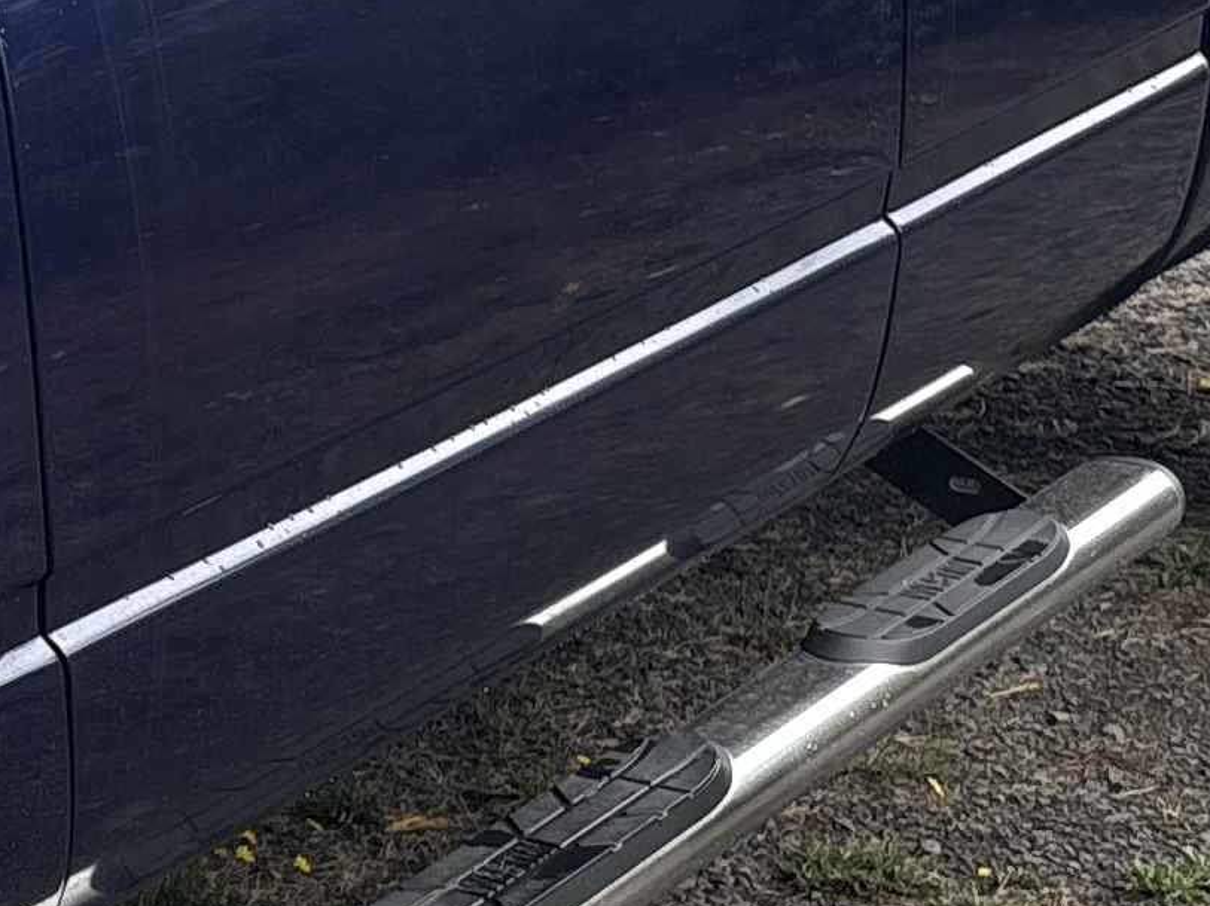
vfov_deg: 11.4
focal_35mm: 129
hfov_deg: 14.6
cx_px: -385
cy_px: 152
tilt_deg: -11.3
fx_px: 4507
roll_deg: +3.5
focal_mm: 5.96
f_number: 1.6
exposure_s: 1/1016
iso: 64
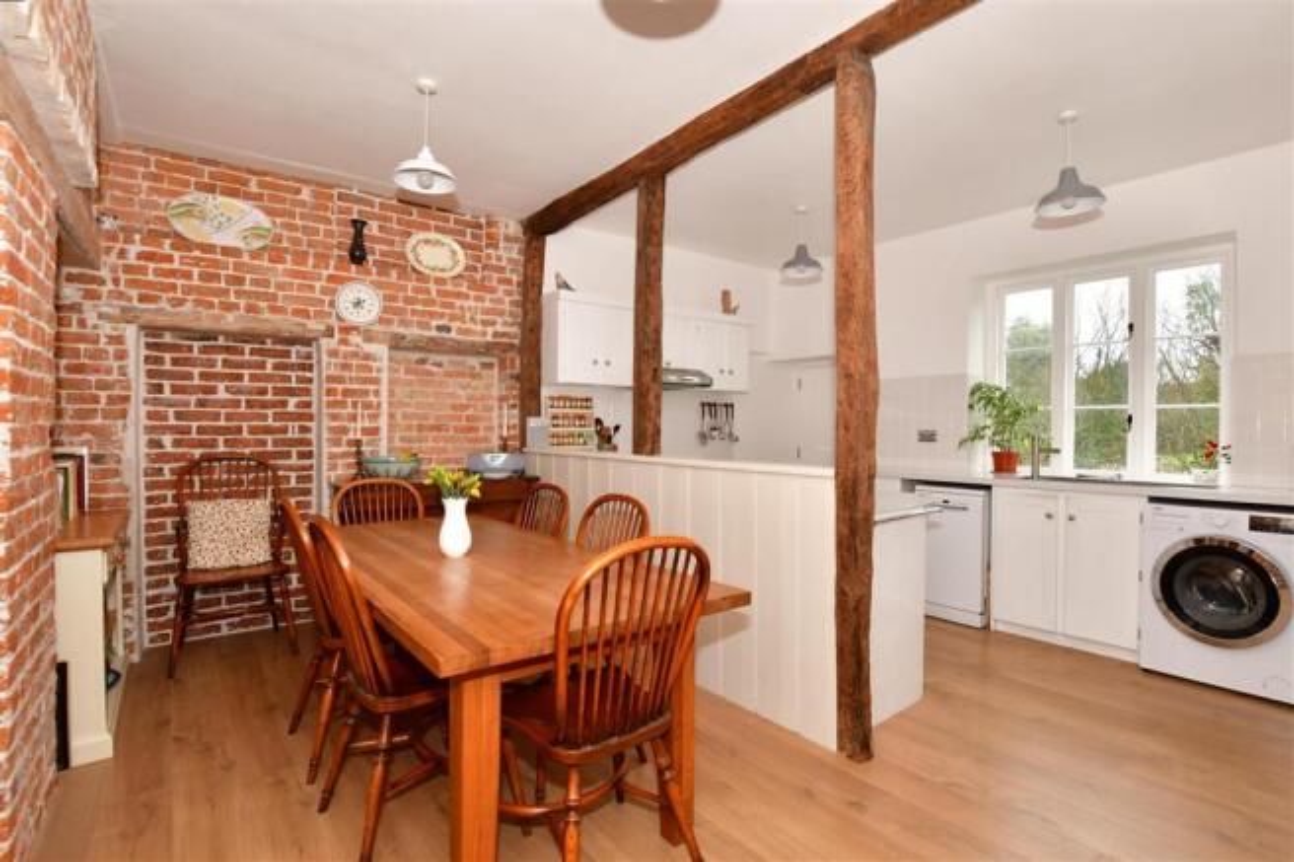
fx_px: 539
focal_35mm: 15
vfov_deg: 77.3
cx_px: 647
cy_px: 431
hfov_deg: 100.4
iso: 500
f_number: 8
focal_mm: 10
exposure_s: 1/40
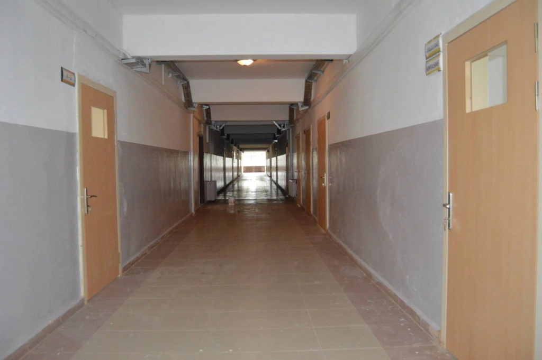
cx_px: 271
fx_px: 406
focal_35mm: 27
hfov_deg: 67.4
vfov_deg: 47.9
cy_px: 180
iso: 2500
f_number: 3.5
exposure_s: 1/60
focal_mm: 18
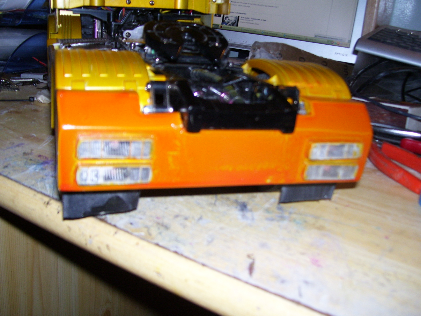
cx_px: 210
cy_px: 158
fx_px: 450
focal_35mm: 37
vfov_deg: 38.7
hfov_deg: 50.1
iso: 125
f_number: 2.7
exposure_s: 1/60
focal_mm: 6
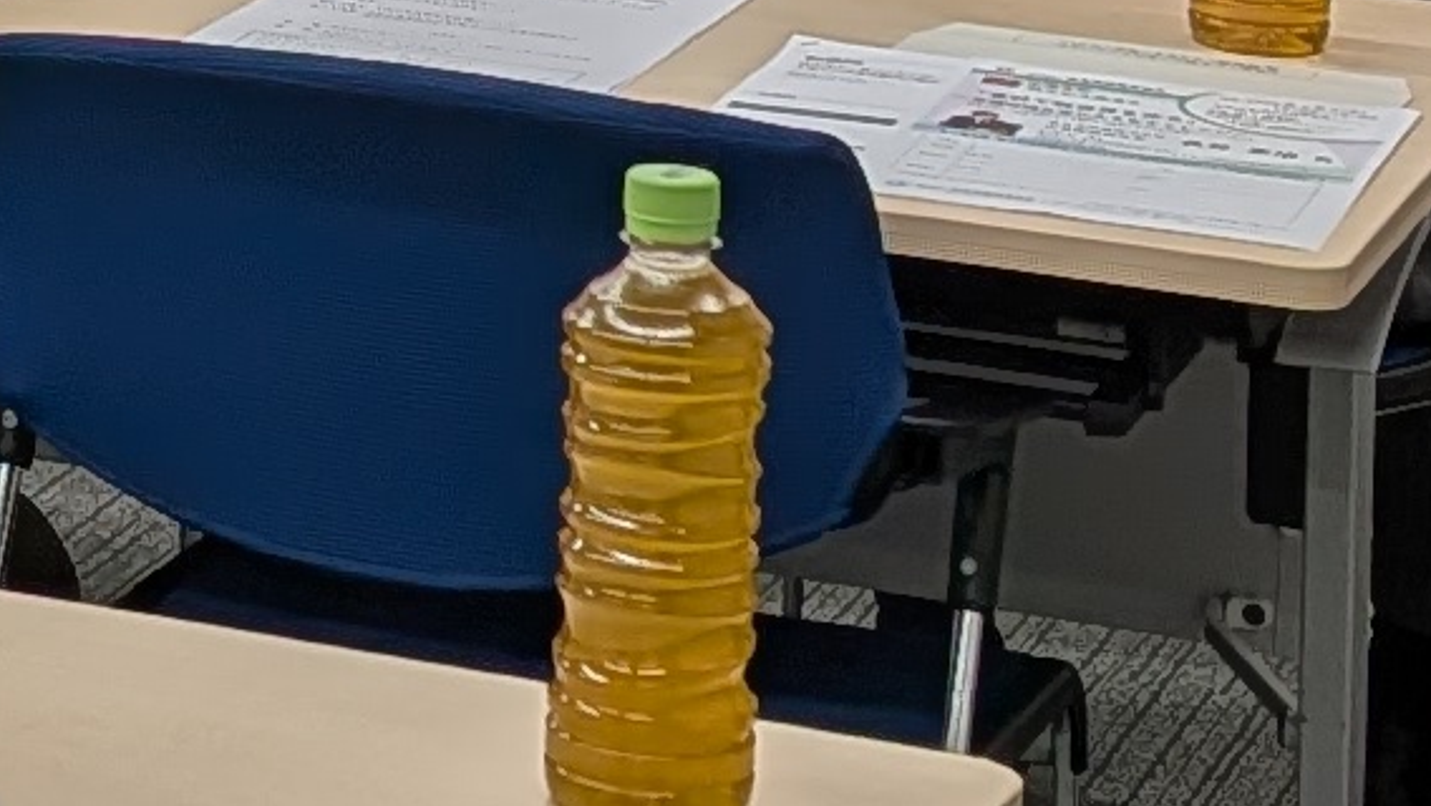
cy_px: -932
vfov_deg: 6.4
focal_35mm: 184
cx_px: -388
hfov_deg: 11.4
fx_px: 6984
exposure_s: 1/1221
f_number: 1.7
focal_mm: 4.53
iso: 23
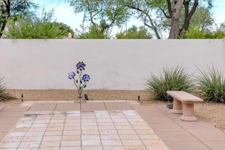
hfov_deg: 36.6
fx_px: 338
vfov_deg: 25.0
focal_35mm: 54
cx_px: 83
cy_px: 52
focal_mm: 24
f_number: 9
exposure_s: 1/160
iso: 160
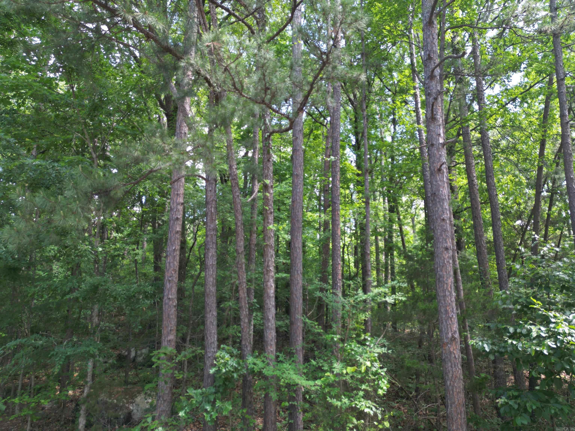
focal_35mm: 24
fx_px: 399
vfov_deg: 56.8
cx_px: 288
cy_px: 216
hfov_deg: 71.6
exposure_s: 1/20
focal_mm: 6.72
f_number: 1.7
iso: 100
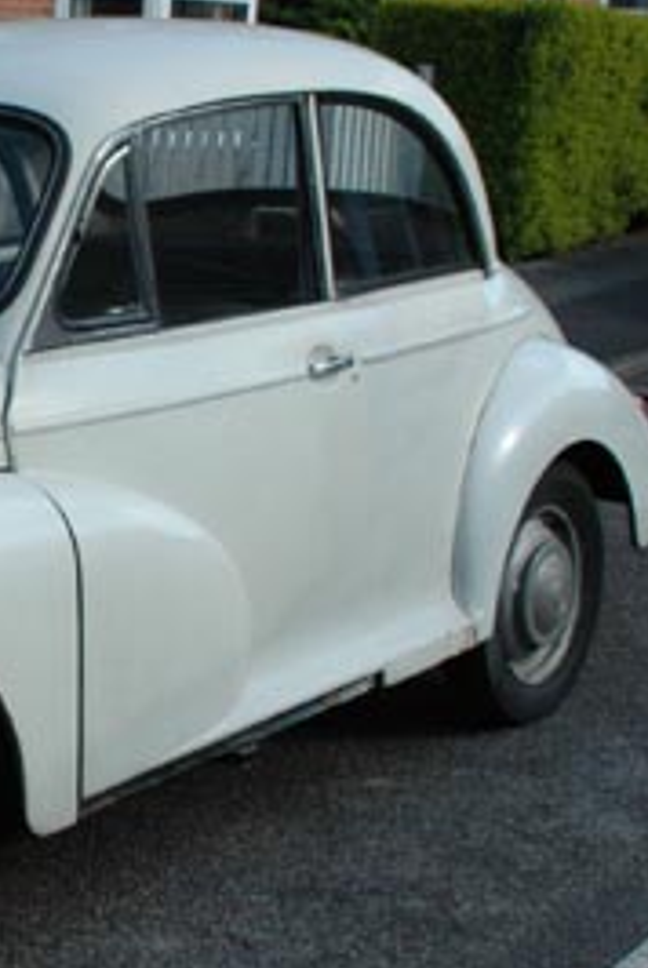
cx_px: -149
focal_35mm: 62
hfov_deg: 20.4
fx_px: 1670
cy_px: 509
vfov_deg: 32.3
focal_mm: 22
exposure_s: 1/320
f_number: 10
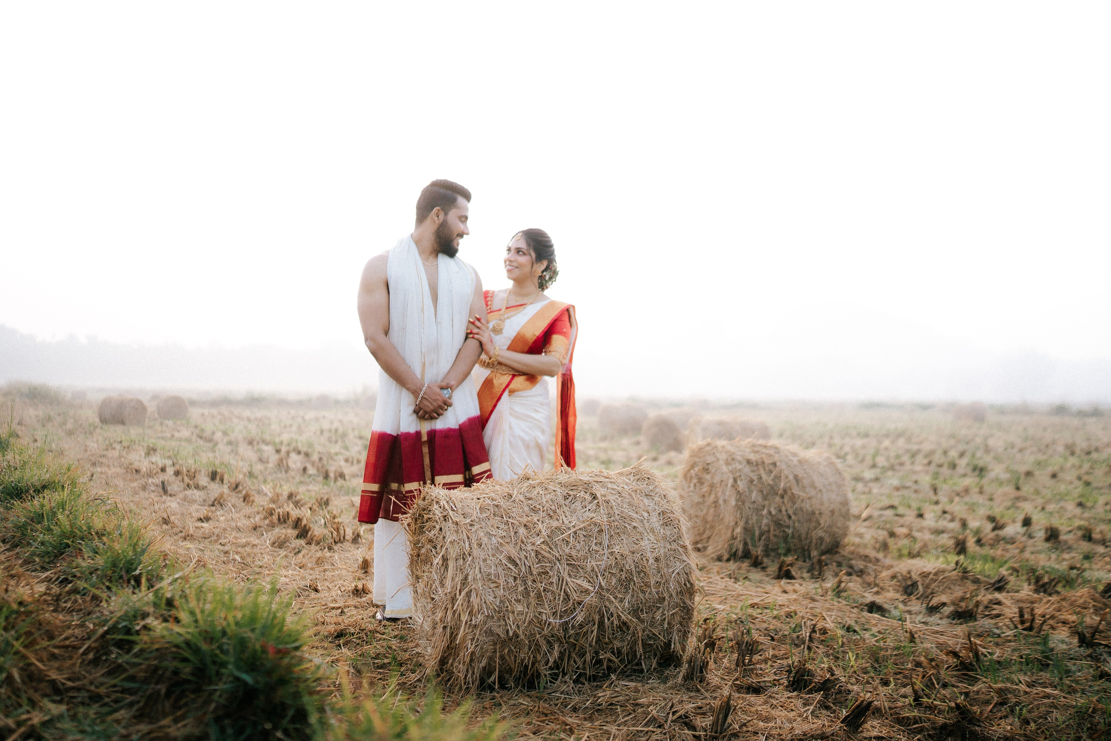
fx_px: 1080
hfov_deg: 54.4
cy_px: 370
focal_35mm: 35
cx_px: 556
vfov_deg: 37.9
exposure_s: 1/6400
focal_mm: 35
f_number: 1.4
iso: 500
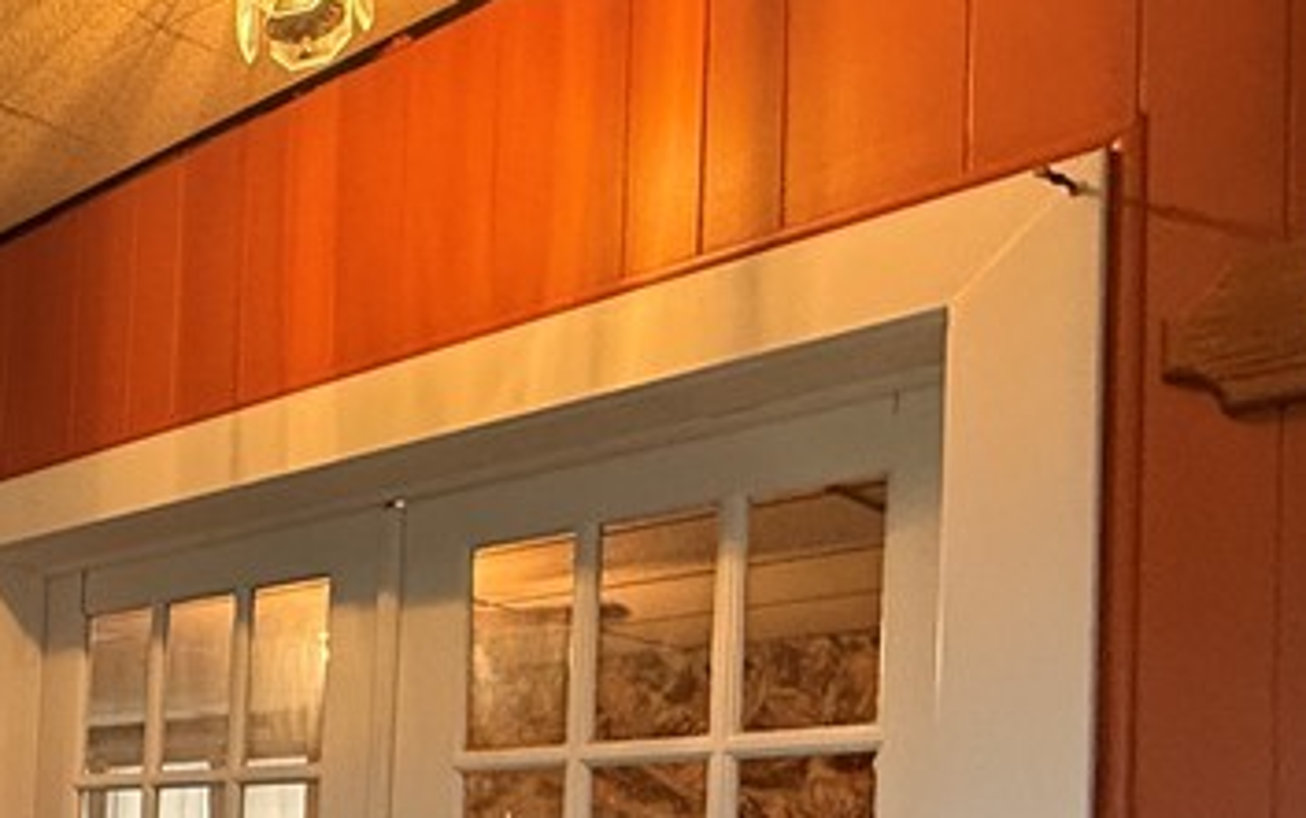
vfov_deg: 27.8
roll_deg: -2.6
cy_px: 859
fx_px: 1531
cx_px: -303
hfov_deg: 35.2
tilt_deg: +1.9
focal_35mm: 43
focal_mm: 2.22
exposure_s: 1/60
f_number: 2.2
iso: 500
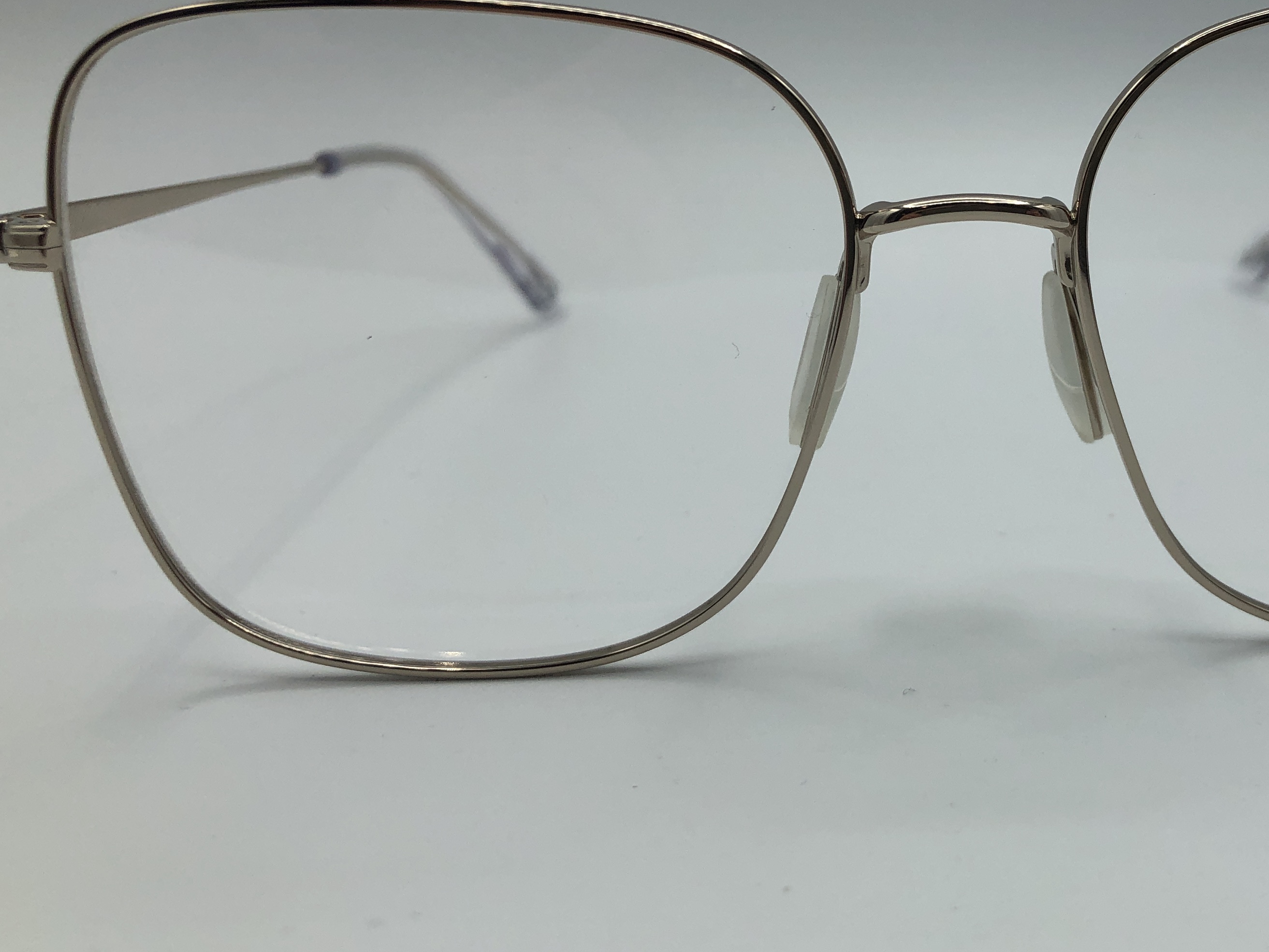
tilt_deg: -7.8
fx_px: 1576
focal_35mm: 43
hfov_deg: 42.7
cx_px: 920
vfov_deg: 33.2
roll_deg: +0.4
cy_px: 301
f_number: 1.8
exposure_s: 1/1021
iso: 32
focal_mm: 4
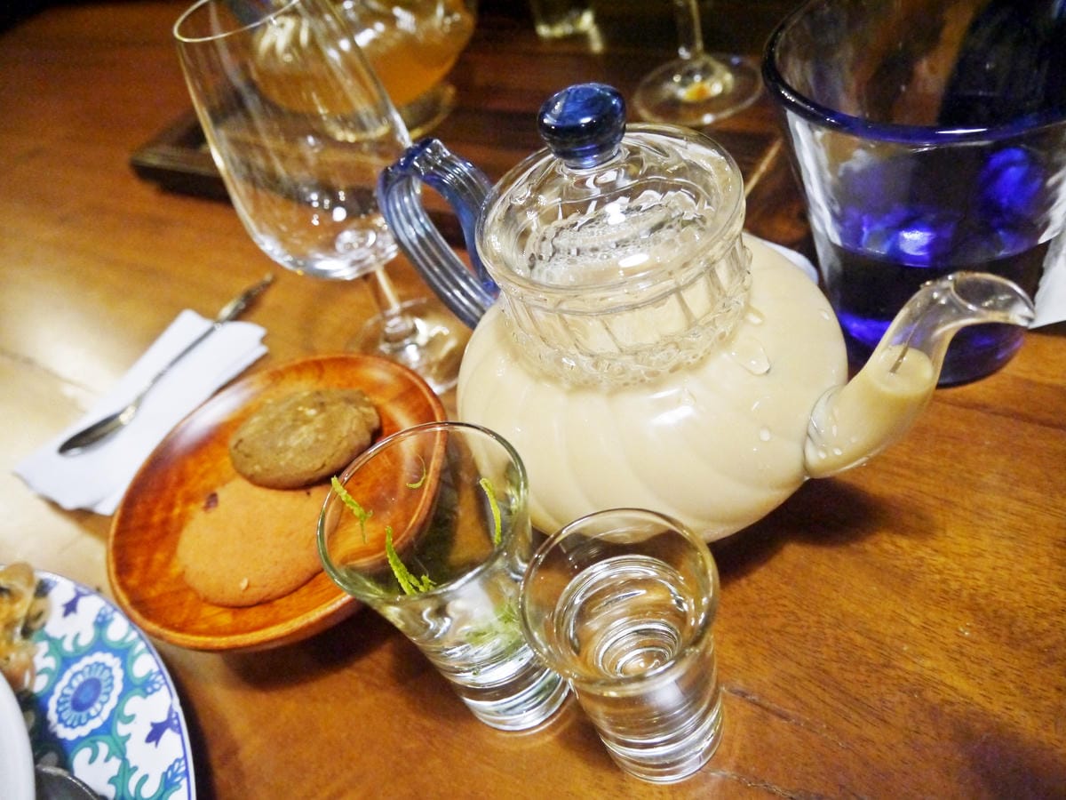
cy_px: 400
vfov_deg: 49.7
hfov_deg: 63.4
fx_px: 862
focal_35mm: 28
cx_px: 533
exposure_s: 1/60
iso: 1600
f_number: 3.5
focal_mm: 14
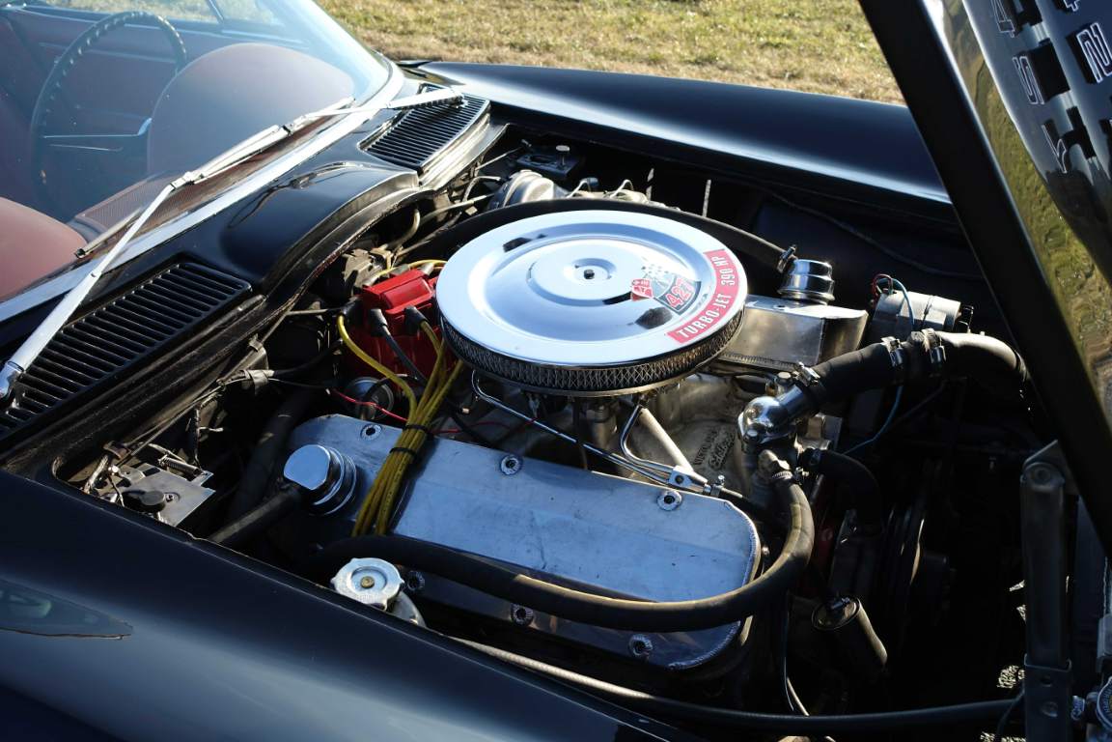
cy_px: 371
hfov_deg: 54.4
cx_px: 556
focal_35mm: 35
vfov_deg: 37.9
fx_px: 1081
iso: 125
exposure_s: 1/320
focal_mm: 12.99
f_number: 4
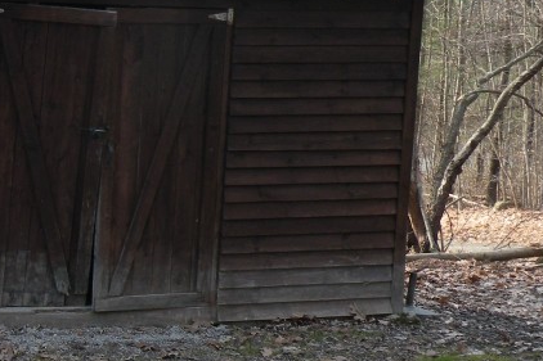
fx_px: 1598
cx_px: -103
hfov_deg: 18.3
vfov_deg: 12.9
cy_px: 105
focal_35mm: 106
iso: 64
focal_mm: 7.4
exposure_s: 1/82.7
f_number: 3.5
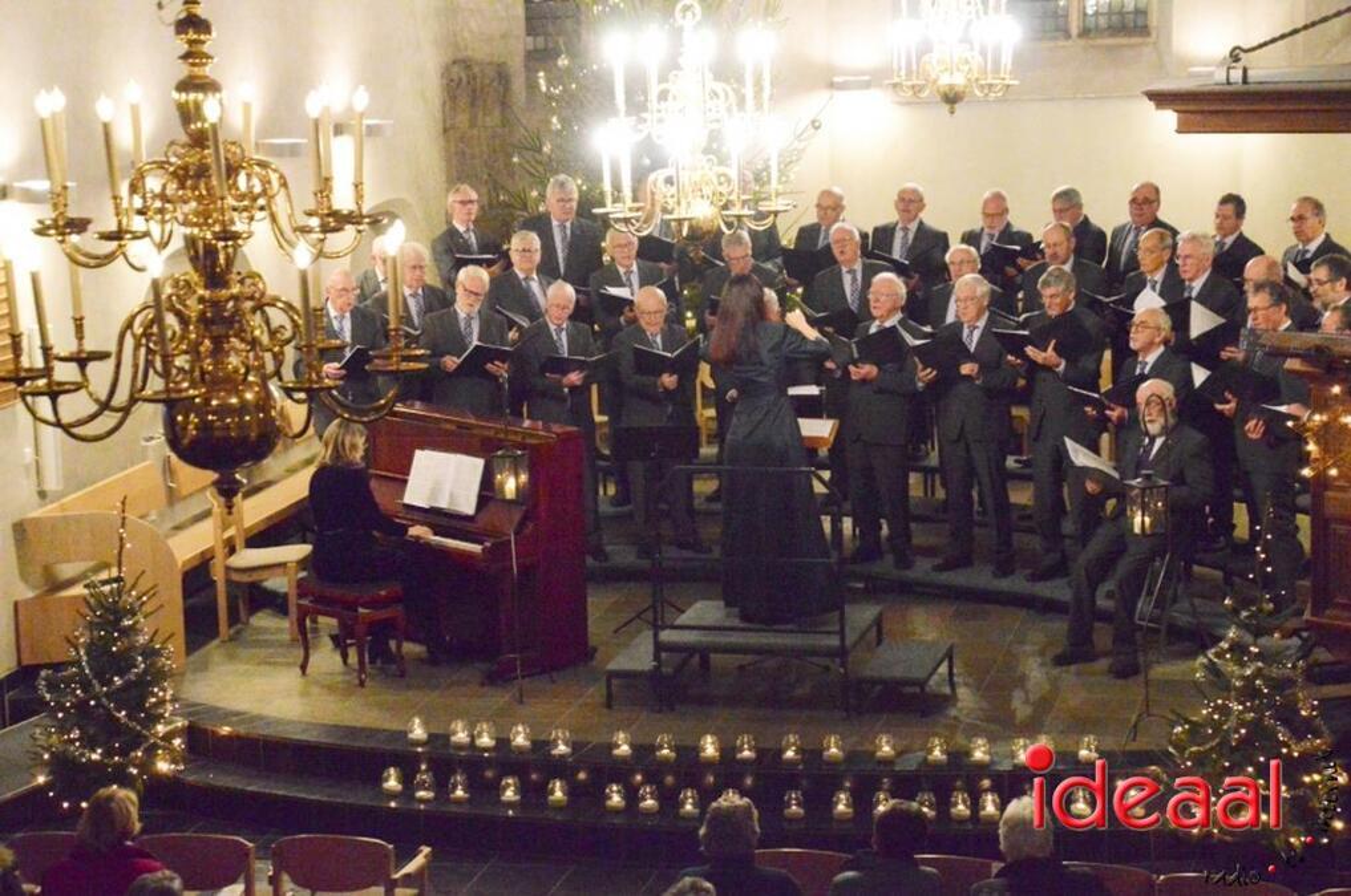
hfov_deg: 23.4
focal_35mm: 87
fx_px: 3260
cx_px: 676
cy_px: 448
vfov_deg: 15.7
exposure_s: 1/100
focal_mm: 58
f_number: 5
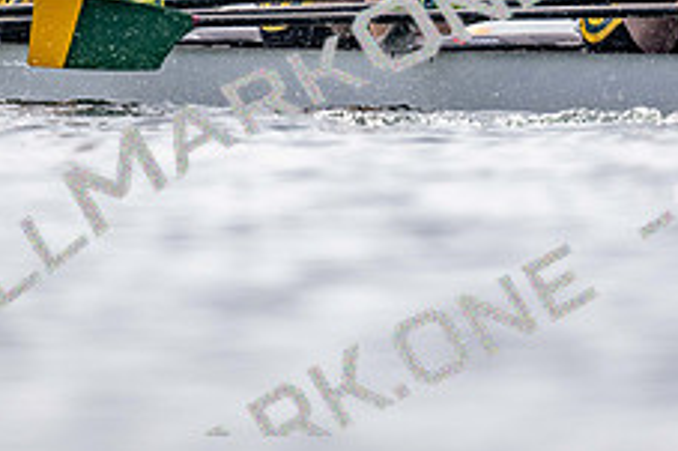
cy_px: -76
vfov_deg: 0.9
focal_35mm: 1536
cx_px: 481
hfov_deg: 1.3
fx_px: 28906
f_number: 4
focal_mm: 600
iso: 160
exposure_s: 1/2500
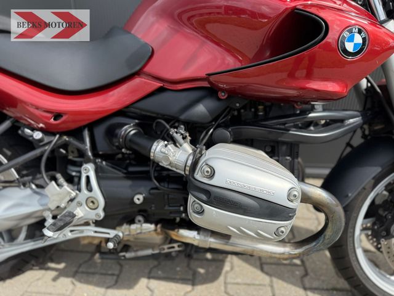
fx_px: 273
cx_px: 197
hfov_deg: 71.6
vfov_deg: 56.8
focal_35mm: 24
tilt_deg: -22.7
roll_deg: -0.4
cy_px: 148
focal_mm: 6.76
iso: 100
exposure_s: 1/3279
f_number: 1.78
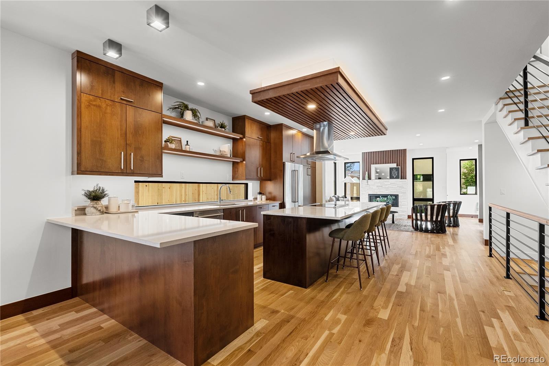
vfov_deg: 73.8
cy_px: 183
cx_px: 274
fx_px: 244
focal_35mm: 16
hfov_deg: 96.7
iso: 640
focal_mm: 16
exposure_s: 1/3
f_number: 8
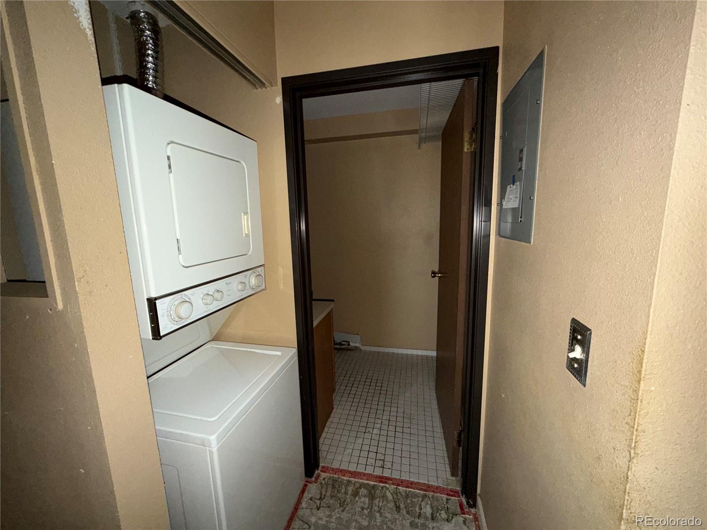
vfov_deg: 85.7
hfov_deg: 102.1
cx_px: 354
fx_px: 286
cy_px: 265
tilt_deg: -8.8
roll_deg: +1.8
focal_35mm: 14
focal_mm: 2.22
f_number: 2.2
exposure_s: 1/30
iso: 200
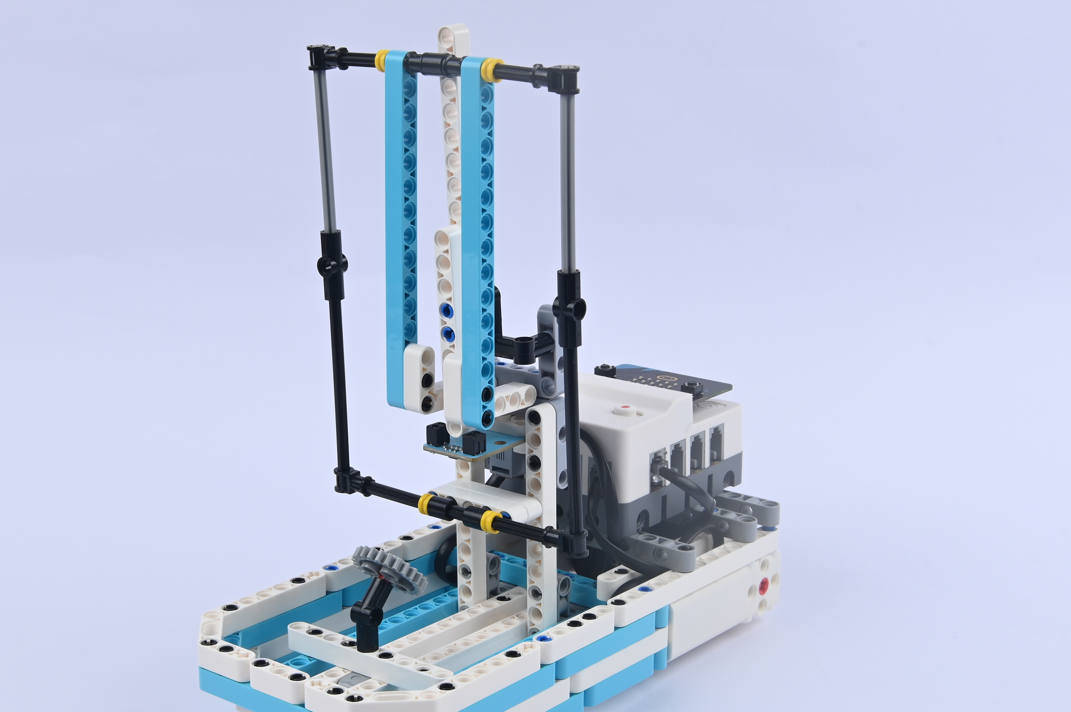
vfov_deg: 21.5
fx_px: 1873
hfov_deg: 31.9
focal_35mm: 63
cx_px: 468
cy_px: 391
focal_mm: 36
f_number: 13
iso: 160
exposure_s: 1/100
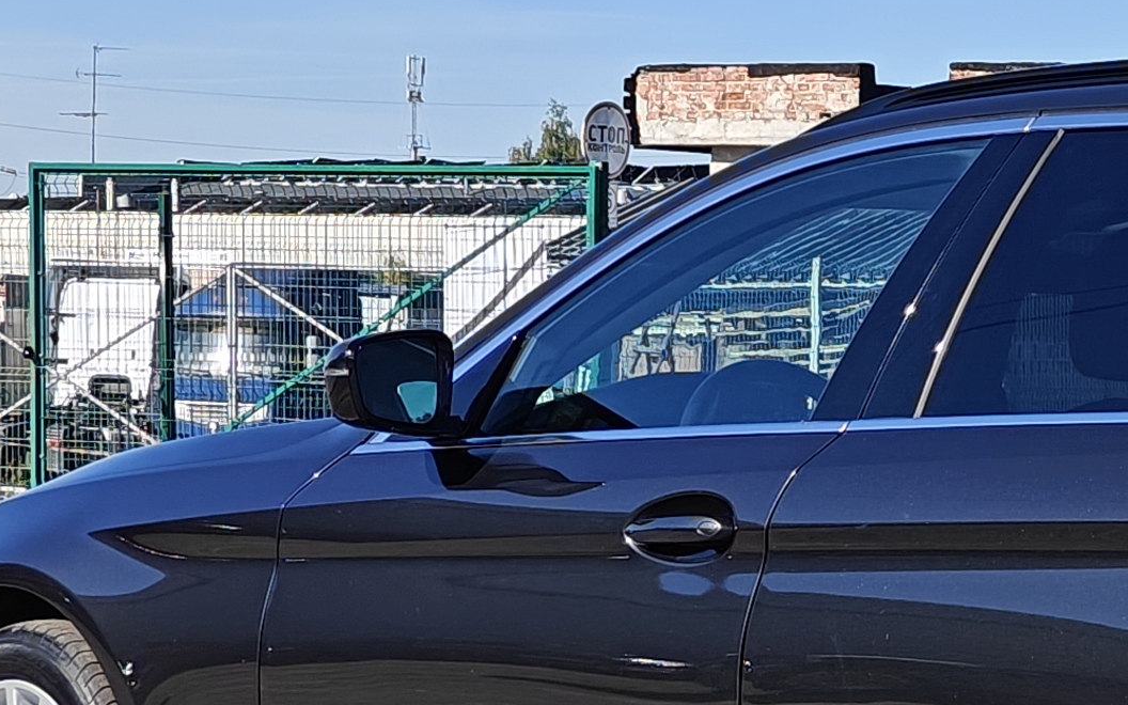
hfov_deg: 13.6
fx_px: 4550
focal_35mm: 148
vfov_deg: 8.8
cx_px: 1461
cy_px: 628
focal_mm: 7.08
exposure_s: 1/2146
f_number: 2
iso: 64
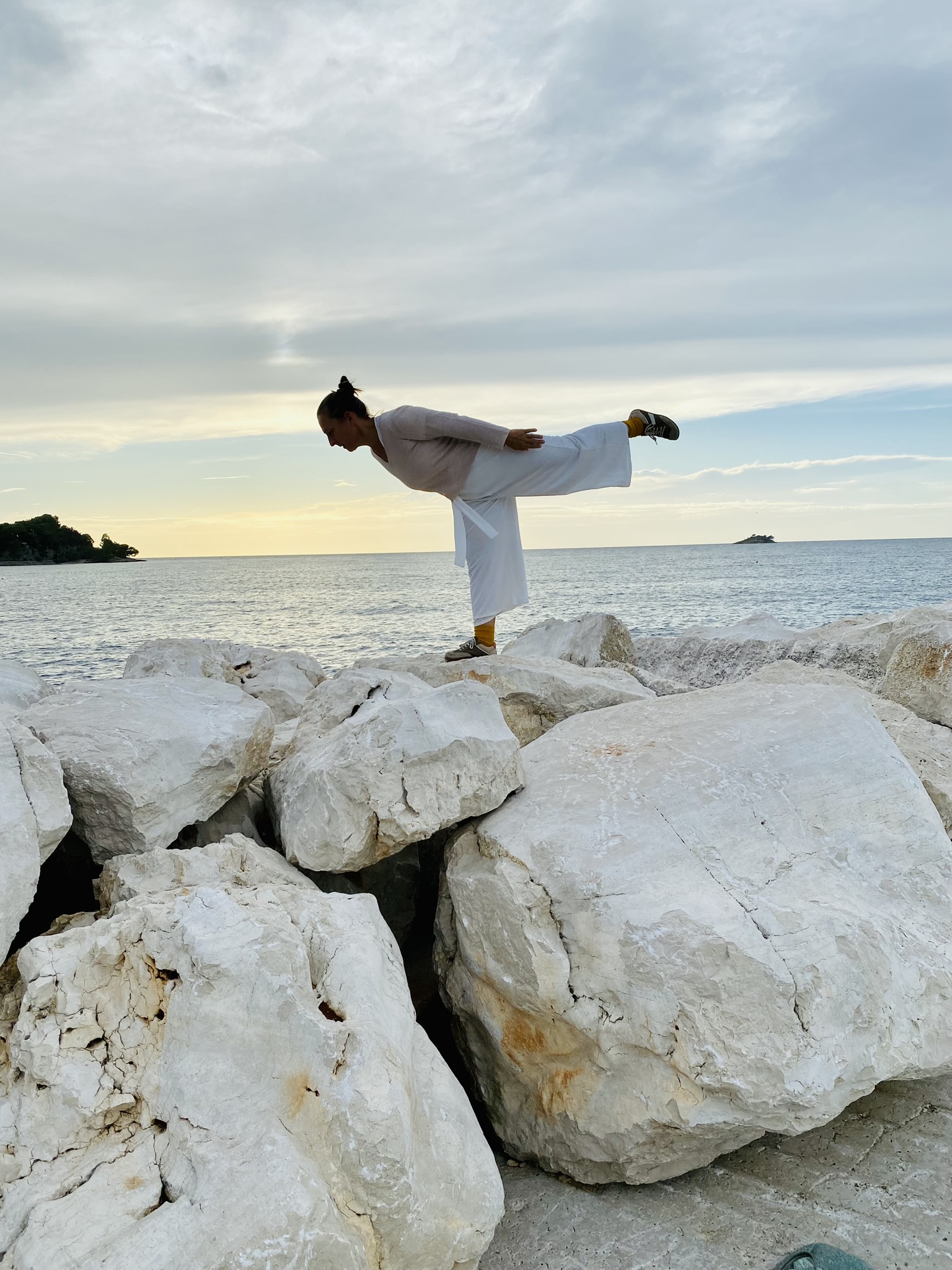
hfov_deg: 53.1
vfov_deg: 67.3
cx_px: 476
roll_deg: +1.1
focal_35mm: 26
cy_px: 635
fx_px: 953
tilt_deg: -5.7
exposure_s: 1/2967
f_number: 1.8
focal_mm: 4.25
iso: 32
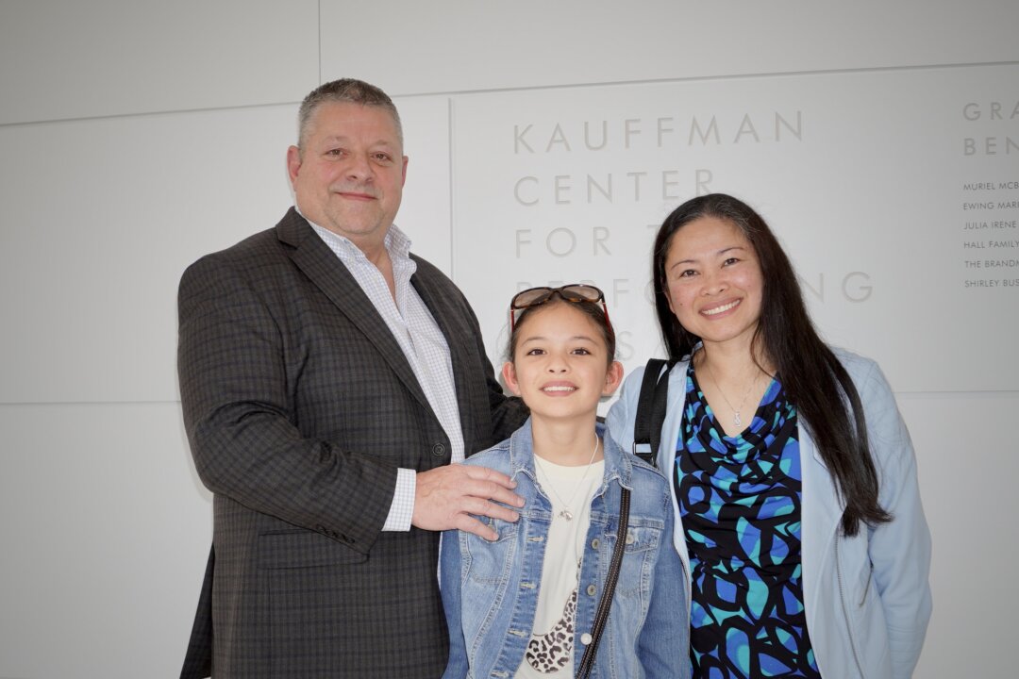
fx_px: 1019
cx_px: 510
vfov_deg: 36.9
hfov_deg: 53.1
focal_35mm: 36
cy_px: 340
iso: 100
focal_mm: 24
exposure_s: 1/60
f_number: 4.5
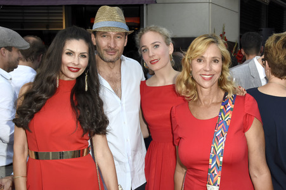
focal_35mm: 39
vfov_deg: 34.2
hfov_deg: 49.6
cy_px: 95
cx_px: 143
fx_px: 310
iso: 1000
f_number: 6.3
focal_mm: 26
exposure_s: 1/160
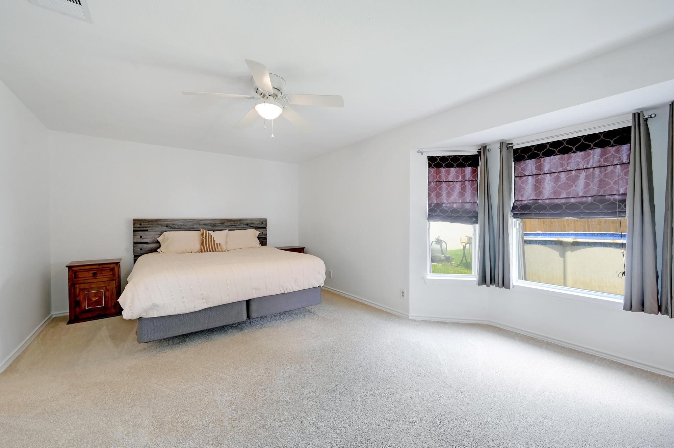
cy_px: 224
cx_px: 337
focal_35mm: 14
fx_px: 262
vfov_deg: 81.1
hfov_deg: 104.3
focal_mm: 14
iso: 1000
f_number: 9
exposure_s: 1/15
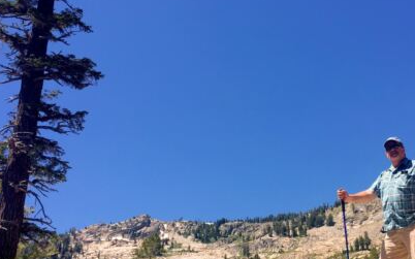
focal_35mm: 49
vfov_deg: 26.2
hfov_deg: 40.7
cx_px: 266
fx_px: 554
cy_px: 174
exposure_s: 1/1412
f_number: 2.2
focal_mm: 4.15
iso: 32
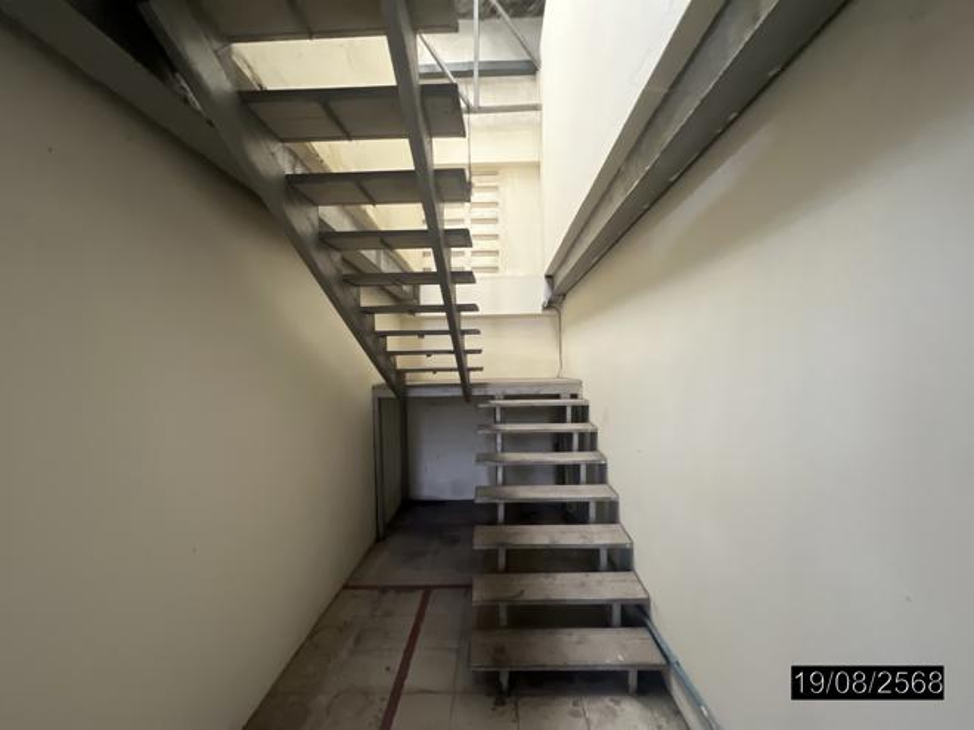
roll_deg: +1.6
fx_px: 366
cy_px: 365
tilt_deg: +1.3
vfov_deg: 89.9
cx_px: 487
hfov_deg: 106.2
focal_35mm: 13
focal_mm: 1.57
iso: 400
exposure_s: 1/60
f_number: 1.8
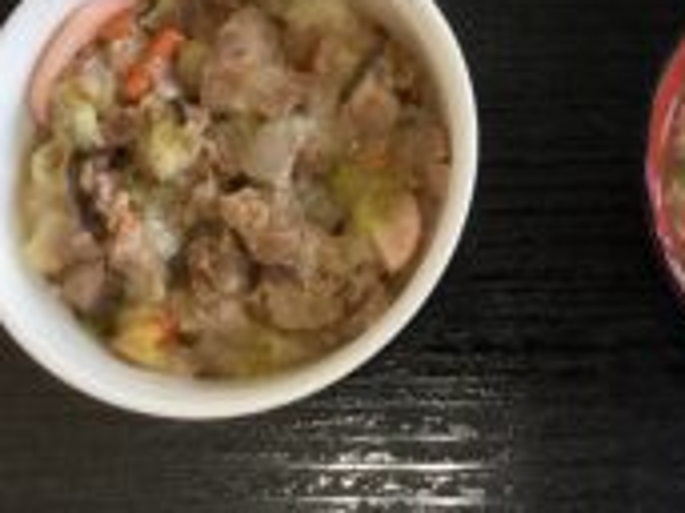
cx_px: 495
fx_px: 1345
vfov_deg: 20.7
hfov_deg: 28.3
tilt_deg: -73.0
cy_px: -38
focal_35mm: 68
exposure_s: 1/33
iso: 320
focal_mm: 3.3
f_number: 2.4
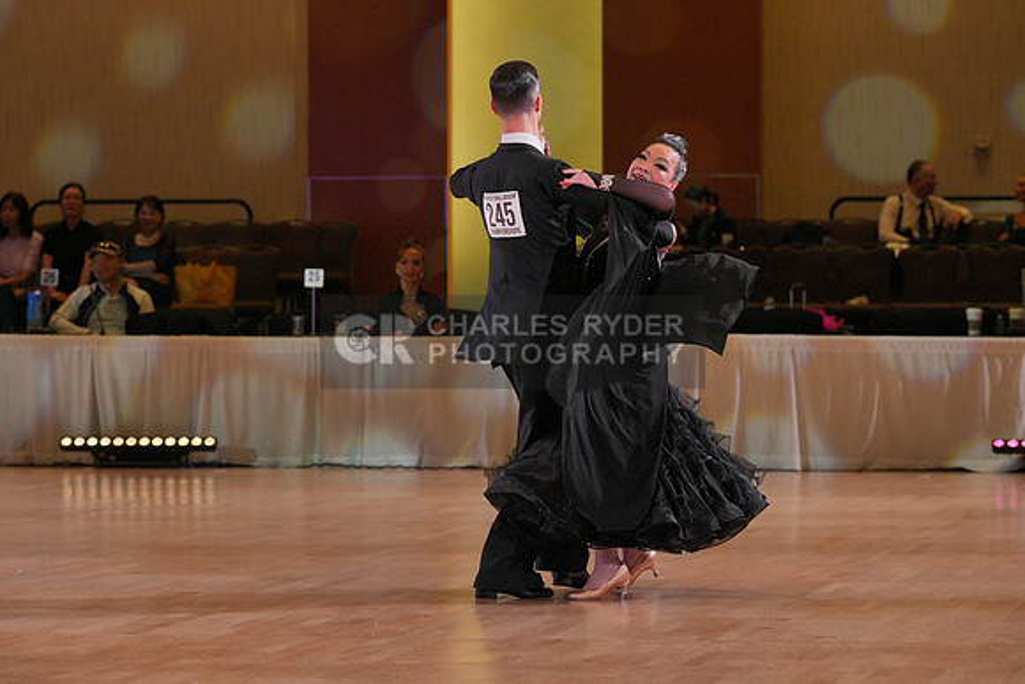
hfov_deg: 11.5
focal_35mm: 178
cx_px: 512
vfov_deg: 7.7
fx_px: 5069
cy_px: 342
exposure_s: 1/400
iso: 4000
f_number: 7.1
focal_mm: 178
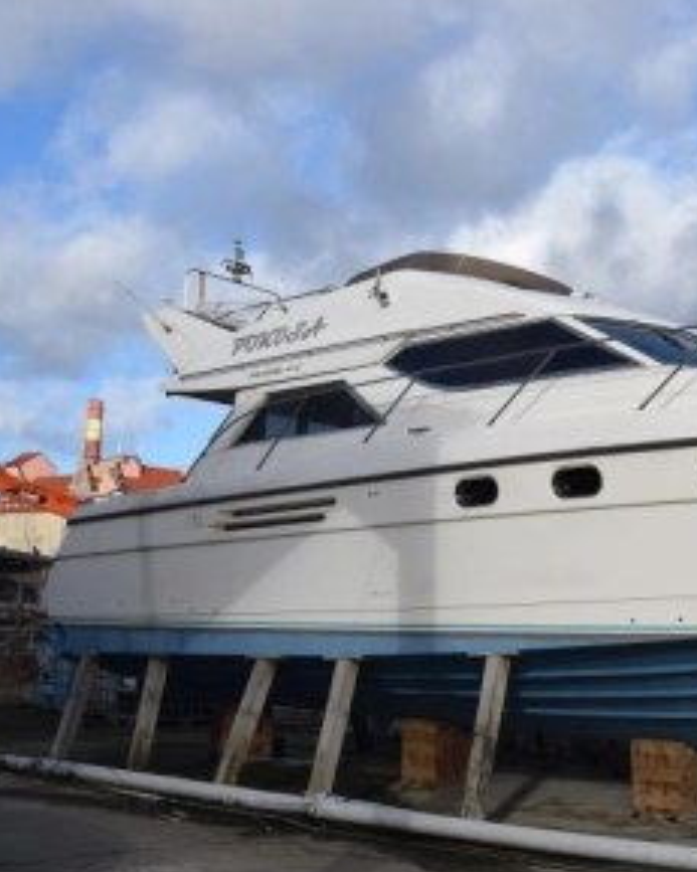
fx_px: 2422
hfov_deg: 15.8
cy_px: 545
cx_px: 797
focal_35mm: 94
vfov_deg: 20.4
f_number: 10
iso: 200
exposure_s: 1/400
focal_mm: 35
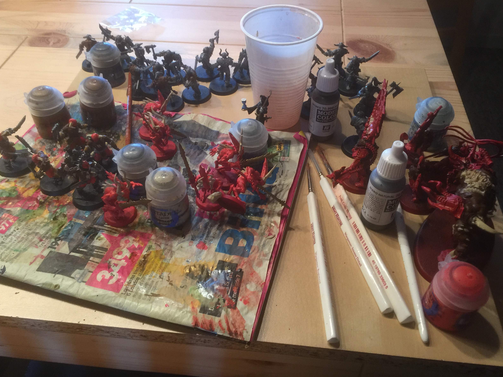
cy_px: 187
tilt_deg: -45.9
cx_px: 246
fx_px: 436
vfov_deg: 46.8
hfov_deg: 60.0
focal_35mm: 30
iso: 100
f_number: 2.2
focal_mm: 4.15
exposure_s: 1/17
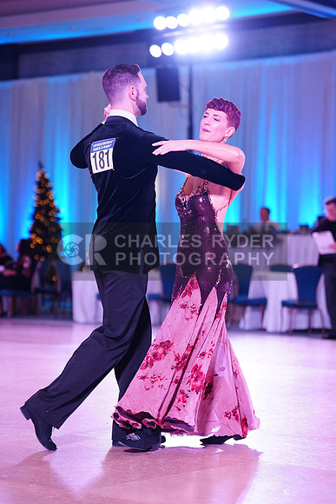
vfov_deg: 21.5
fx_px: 1329
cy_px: 252
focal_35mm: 95
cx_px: 168
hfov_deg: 14.4
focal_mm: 95
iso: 2500
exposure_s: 1/500
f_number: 2.8
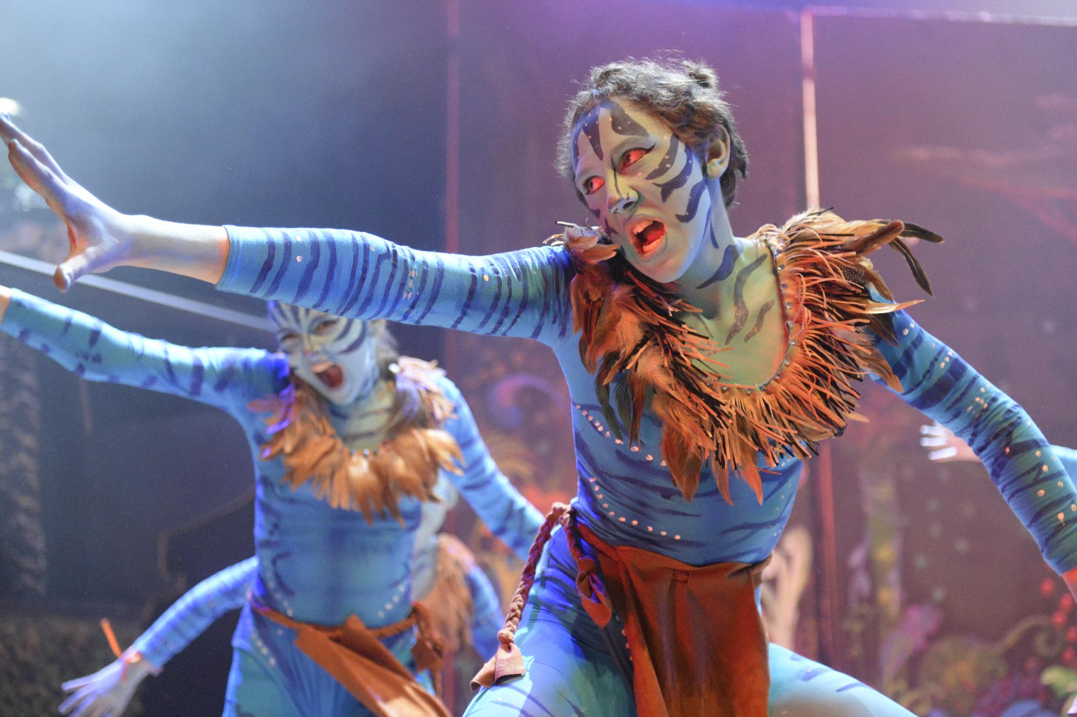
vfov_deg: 21.9
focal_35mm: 62
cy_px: 358
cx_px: 538
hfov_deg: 32.4
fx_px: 1854
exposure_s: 1/1000
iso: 10000
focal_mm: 62
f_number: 2.8
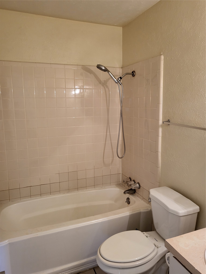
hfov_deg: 53.1
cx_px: 103
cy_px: 137
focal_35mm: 26
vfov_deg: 67.3
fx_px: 206
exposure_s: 1/40
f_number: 1.8
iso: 160
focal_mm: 4.25
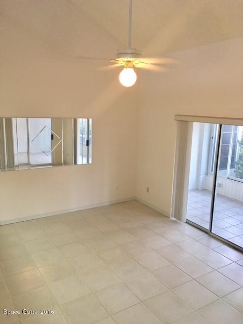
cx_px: 122
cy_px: 162
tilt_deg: -9.7
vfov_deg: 61.7
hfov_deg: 48.2
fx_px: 271
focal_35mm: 29
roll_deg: -2.7
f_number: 2.2
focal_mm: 4.15
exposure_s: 1/15
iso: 50
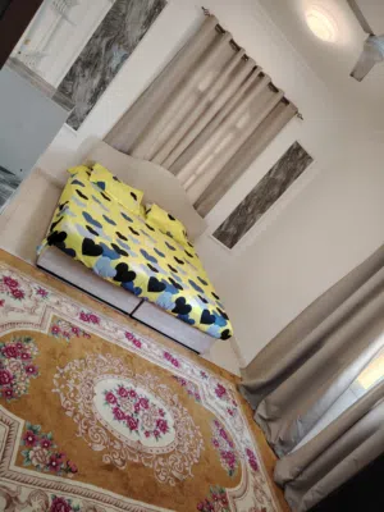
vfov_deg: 71.6
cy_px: 256
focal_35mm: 24
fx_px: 355
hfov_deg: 56.8
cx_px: 192
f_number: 1.75
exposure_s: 1/50
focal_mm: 5.25
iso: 981
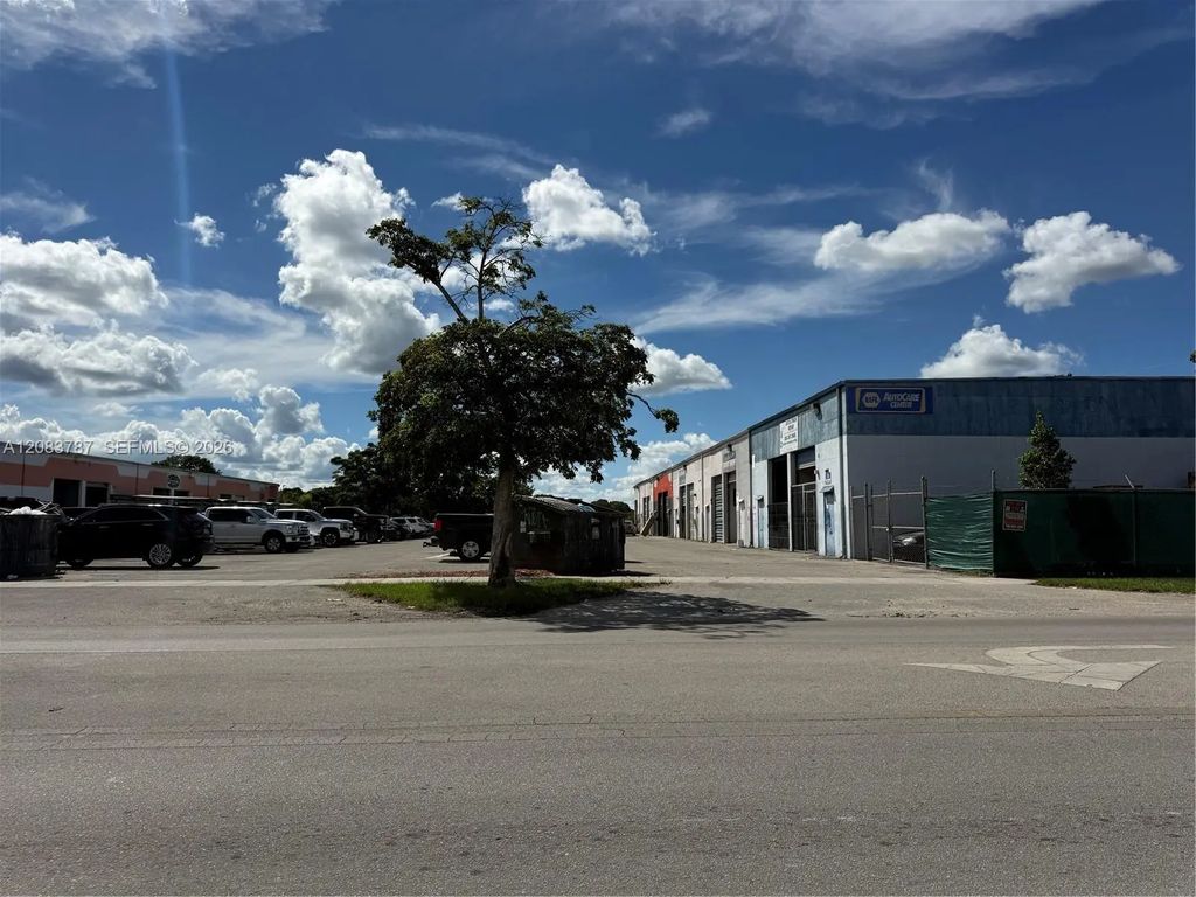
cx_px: 598
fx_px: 829
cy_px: 448
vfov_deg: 56.8
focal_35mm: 24
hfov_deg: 71.6
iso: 80
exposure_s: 1/11905
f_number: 1.78
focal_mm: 6.76
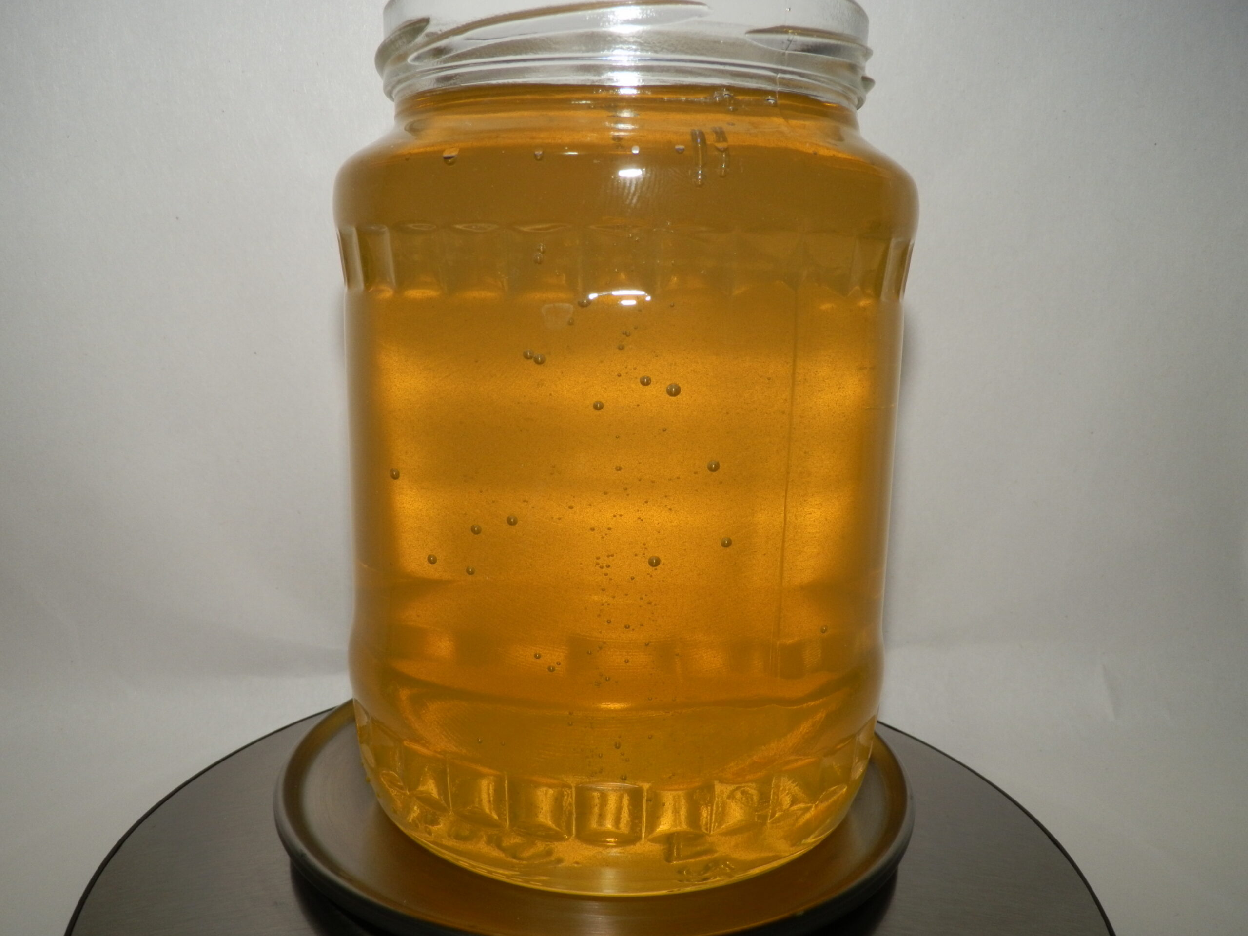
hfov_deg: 63.4
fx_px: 1009
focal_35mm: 28
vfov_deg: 49.7
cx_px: 624
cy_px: 468
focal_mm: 5
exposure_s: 1/30
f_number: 7.3
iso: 100
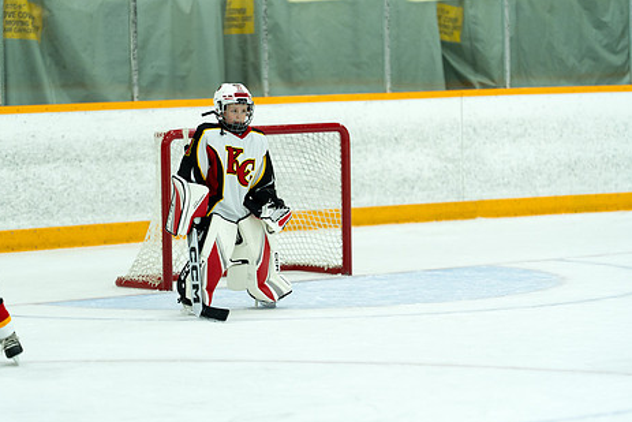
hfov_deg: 10.9
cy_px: 248
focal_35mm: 188
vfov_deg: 7.3
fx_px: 3301
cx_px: 238
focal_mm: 150
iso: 1600
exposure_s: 1/1000
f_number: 2
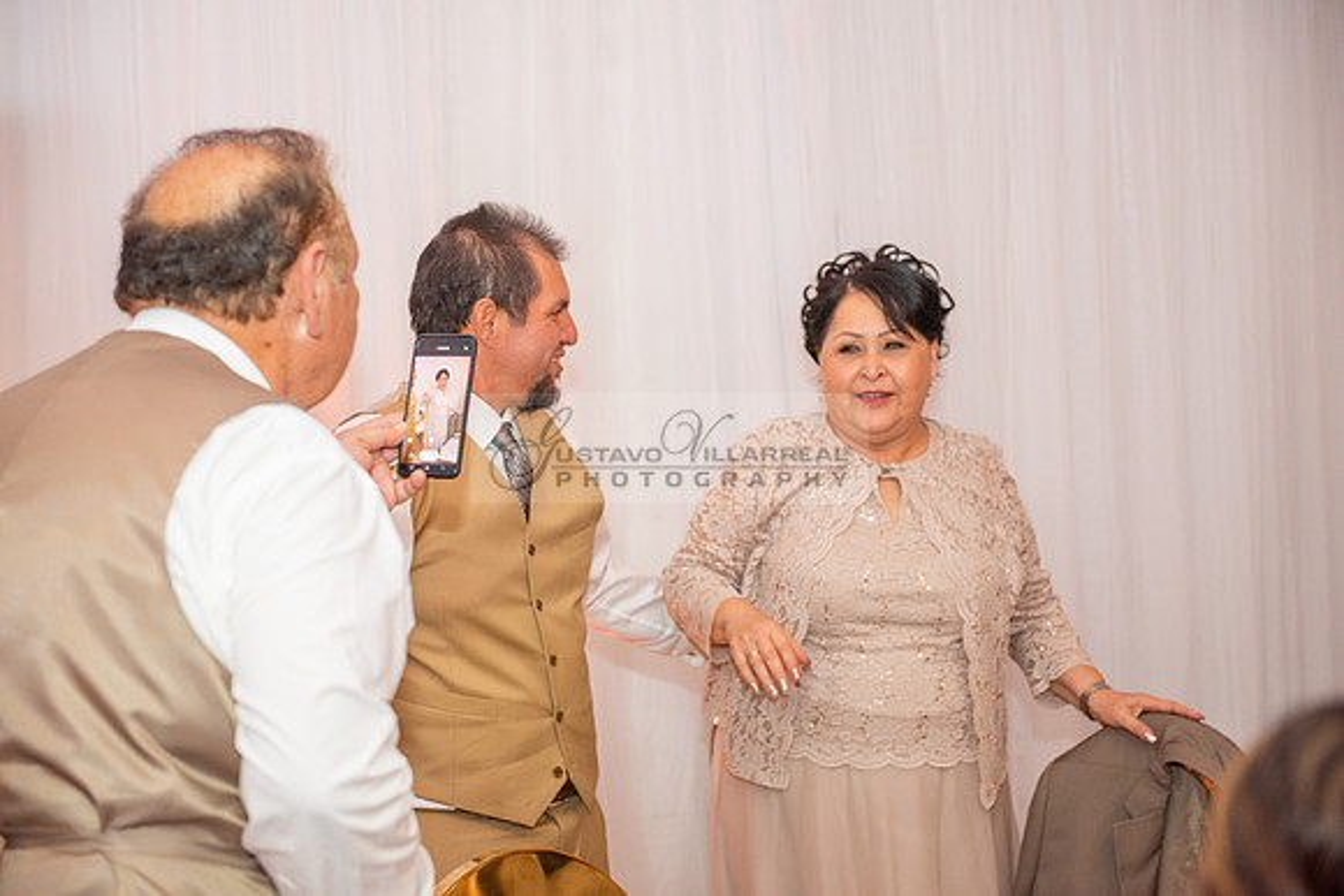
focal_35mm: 70
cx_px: 672
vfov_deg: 19.5
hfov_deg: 28.8
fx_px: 2614
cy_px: 448
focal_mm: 70
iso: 1000
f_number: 3.5
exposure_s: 1/160
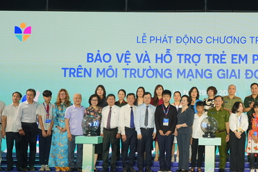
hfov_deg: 23.3
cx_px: 202
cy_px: 75
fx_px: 616
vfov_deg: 15.9
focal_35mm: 86
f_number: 4
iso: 320
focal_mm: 39
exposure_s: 1/160
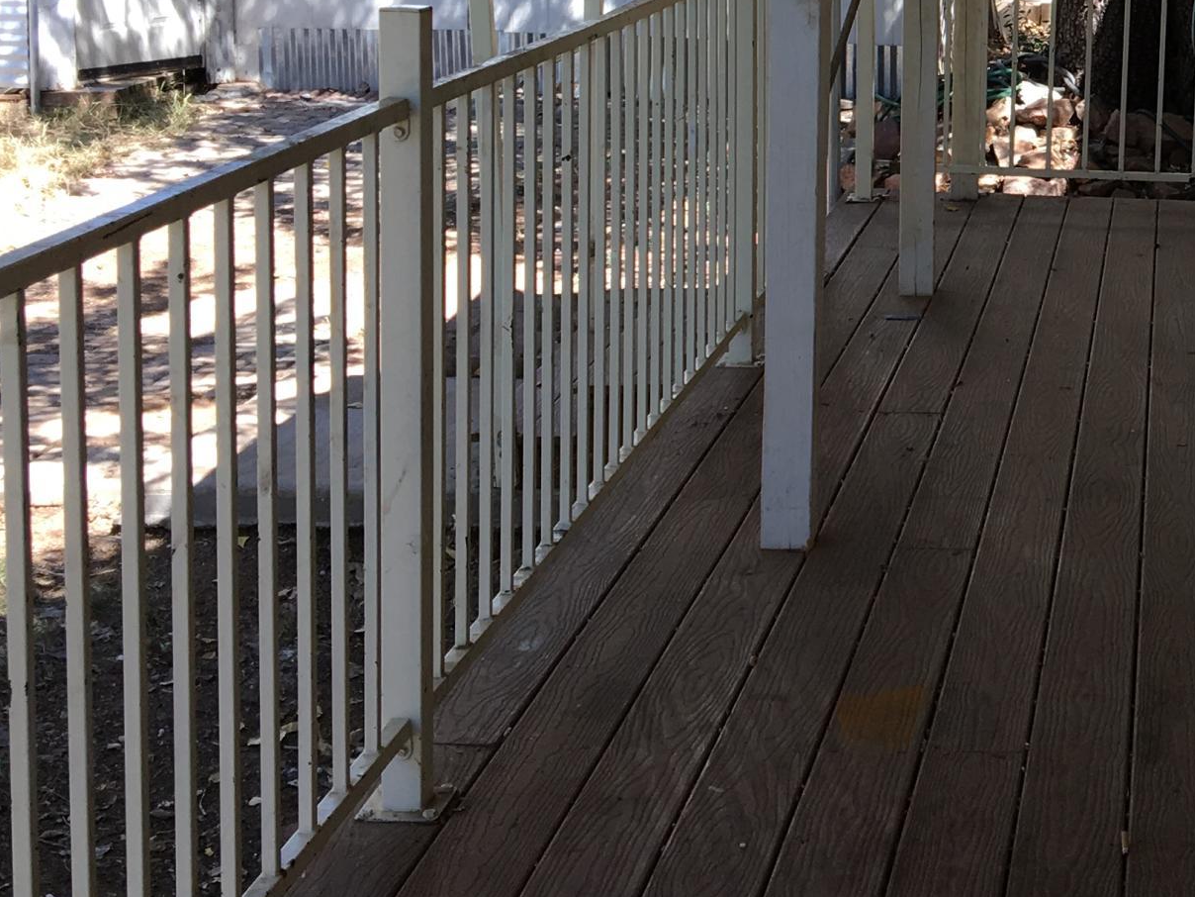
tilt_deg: -7.7
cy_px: 136
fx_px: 2486
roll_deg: -1.7
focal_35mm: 72
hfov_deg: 25.2
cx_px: 1292
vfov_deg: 20.1
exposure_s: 1/238
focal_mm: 4.15
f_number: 2.2
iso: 25
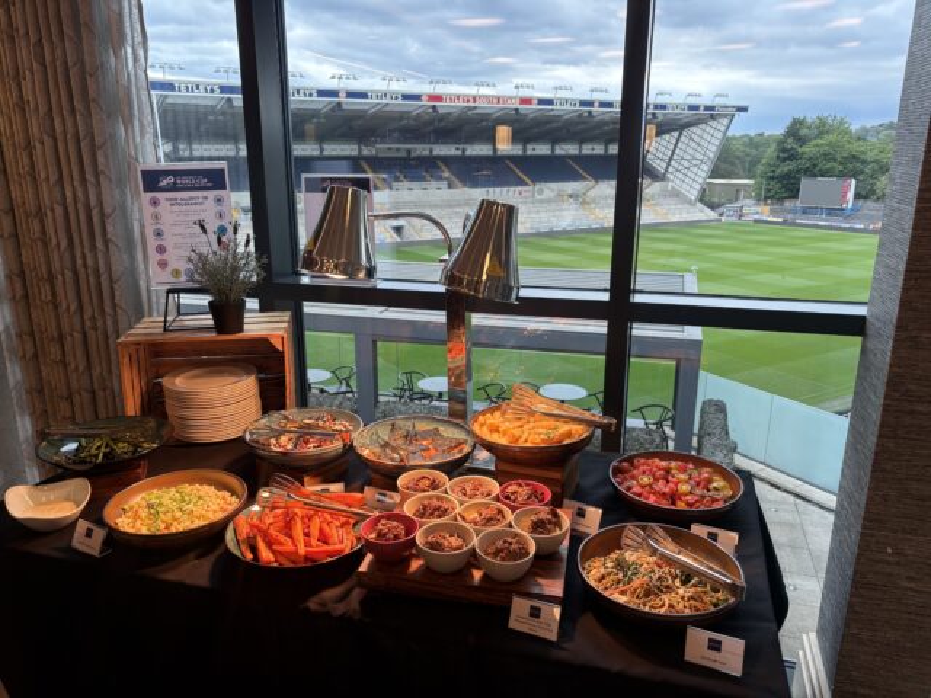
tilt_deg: -16.1
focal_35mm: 26
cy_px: 349
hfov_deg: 67.3
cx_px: 466
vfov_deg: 53.1
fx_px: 699
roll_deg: +0.6
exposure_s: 1/100
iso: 40
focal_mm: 5.96
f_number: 1.6
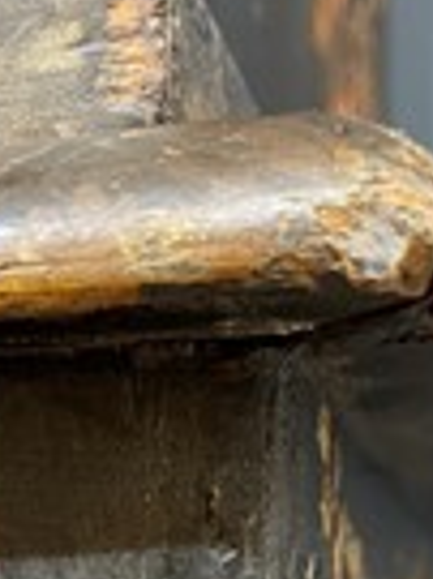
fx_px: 1236
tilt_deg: -5.1
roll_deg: +0.7
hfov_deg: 19.8
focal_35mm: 74
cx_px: 167
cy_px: 721
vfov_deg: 23.7
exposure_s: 1/33
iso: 400
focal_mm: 5.1
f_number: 1.6
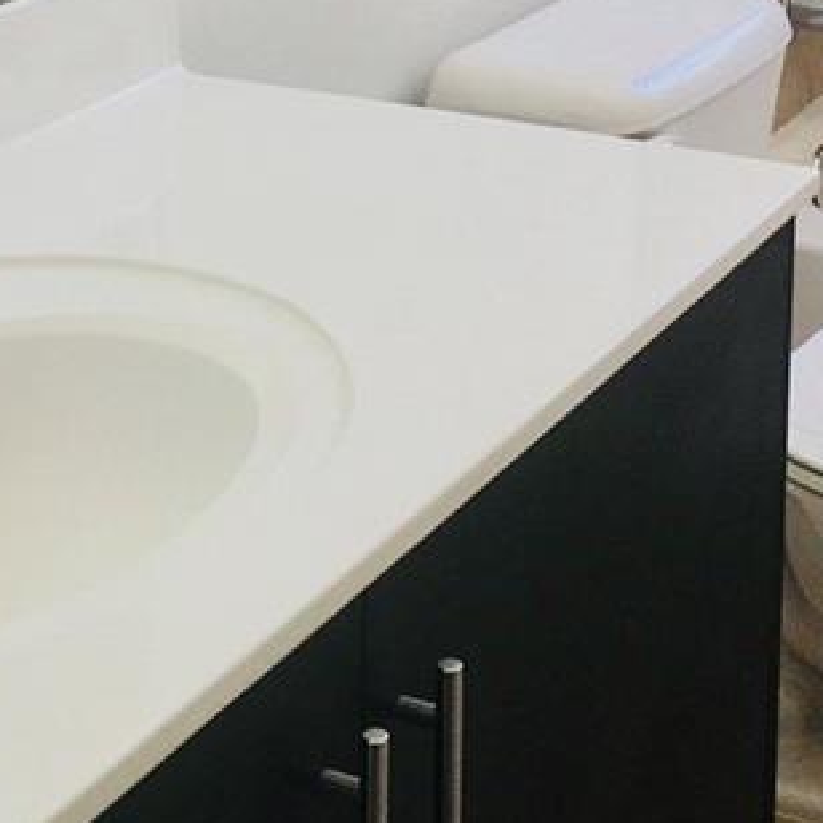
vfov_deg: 16.7
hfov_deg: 17.4
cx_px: 529
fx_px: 2690
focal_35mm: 100
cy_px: -168
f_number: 2.2
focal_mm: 4.15
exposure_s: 1/120
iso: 25
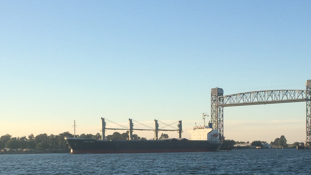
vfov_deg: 14.5
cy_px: 199
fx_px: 668
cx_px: 148
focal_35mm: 81
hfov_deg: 26.2
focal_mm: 4.15
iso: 32
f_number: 2.2
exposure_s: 1/860
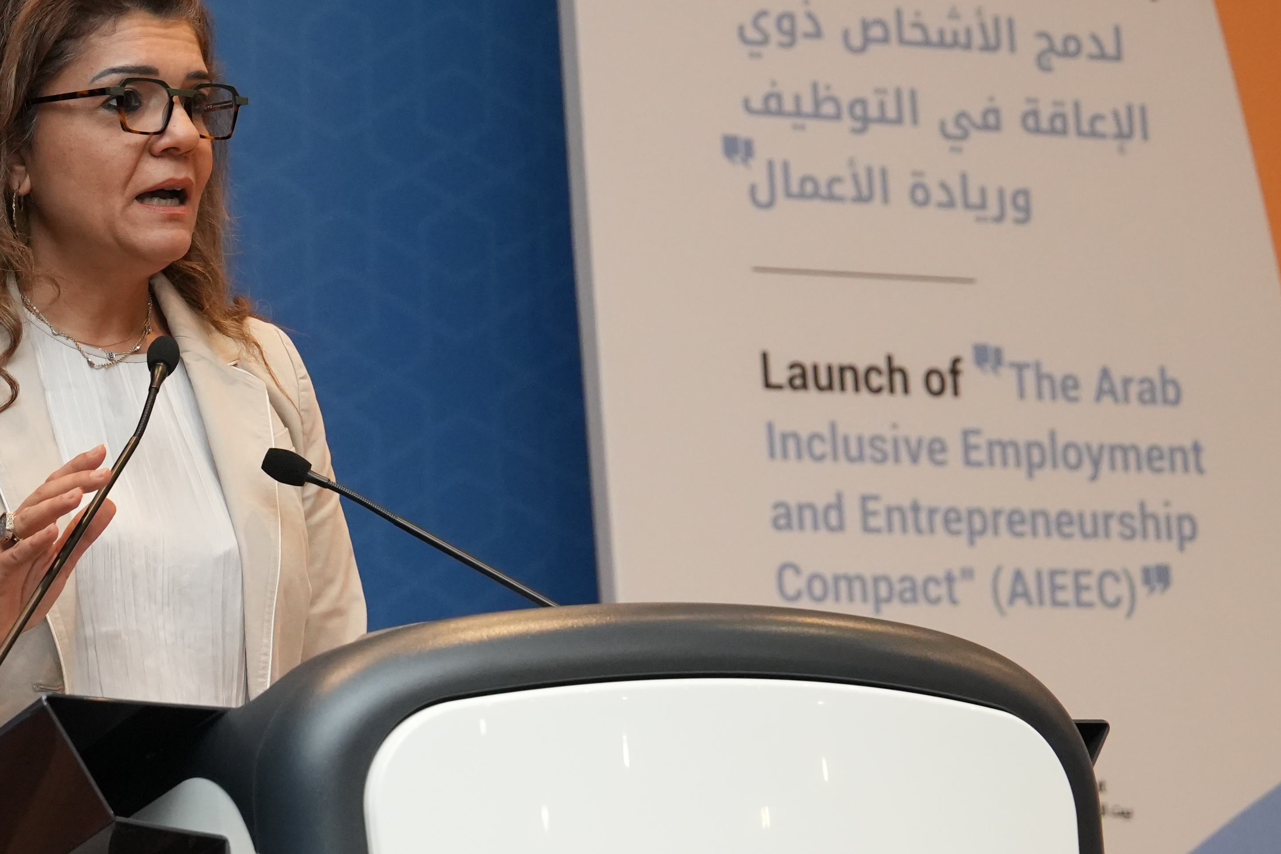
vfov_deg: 8.2
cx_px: 362
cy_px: 477
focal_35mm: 167
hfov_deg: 12.3
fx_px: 5942
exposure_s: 1/160
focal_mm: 70
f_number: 5.6
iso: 4000
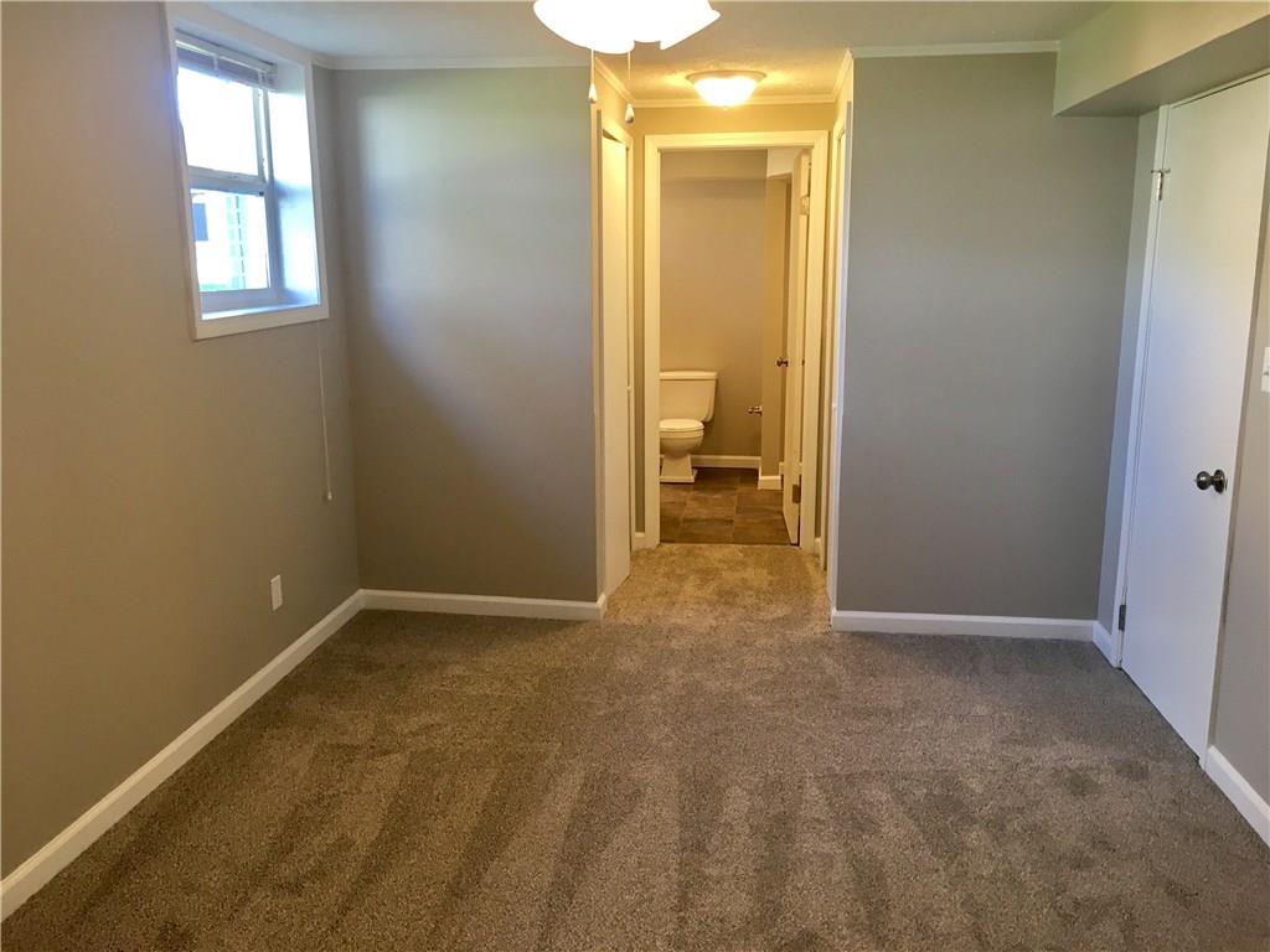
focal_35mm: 29
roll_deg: +0.1
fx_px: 1064
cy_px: 476
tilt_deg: -11.3
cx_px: 635
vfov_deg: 48.2
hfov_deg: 61.7
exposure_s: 1/30
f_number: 2.2
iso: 50
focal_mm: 4.15
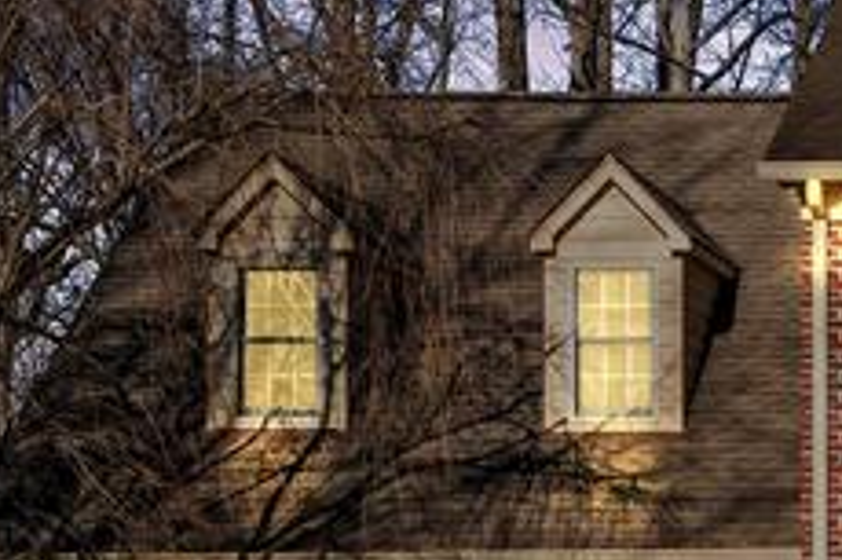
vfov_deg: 12.8
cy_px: 251
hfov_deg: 16.0
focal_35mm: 107
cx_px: 1538
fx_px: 2501
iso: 640
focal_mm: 24
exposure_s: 1/1600
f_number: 8
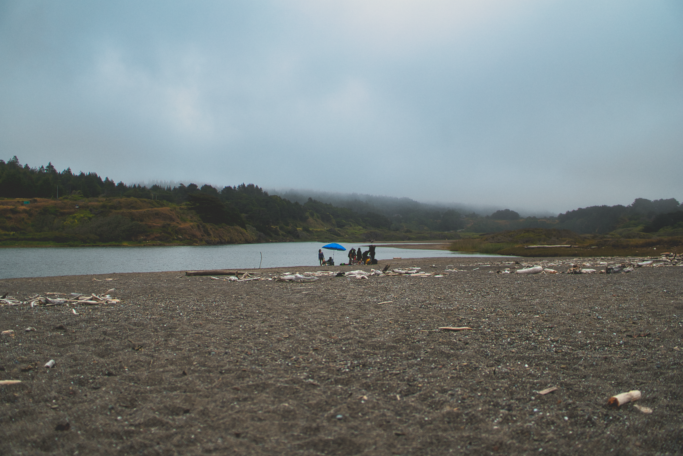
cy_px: 228
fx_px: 683
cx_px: 342
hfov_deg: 53.1
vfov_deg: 36.9
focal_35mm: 36
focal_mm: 24
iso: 100
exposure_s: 1/4000
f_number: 1.8
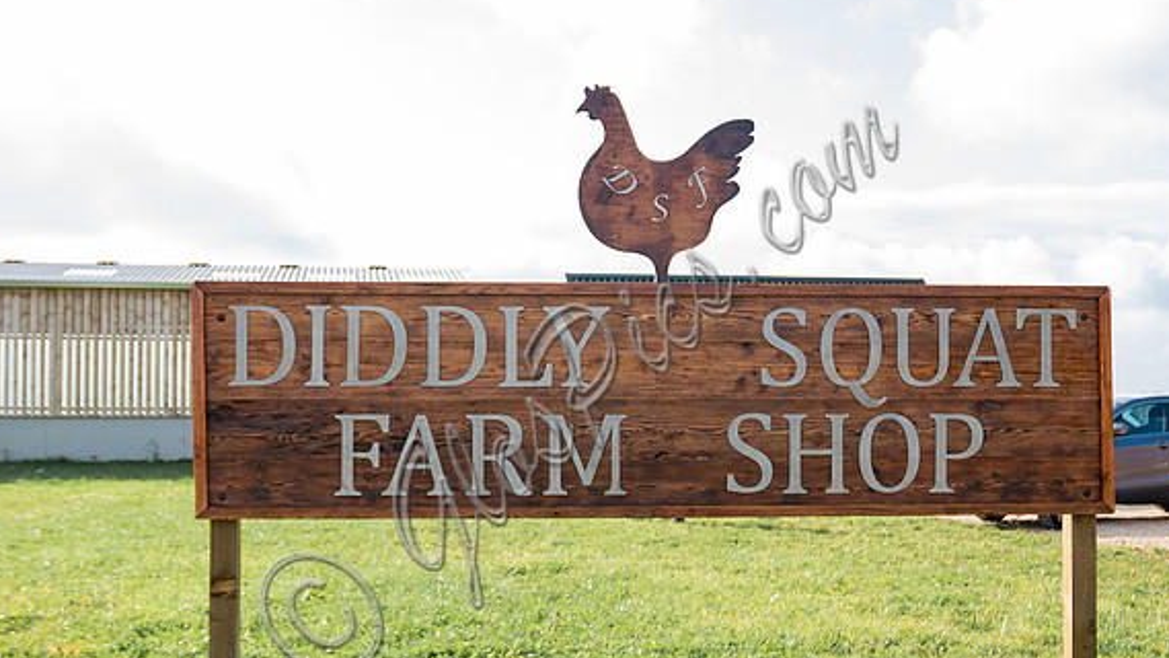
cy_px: 377
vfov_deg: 23.0
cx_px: 640
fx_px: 1612
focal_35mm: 52
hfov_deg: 39.8
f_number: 2.8
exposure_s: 1/2000
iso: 400
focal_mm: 19.9
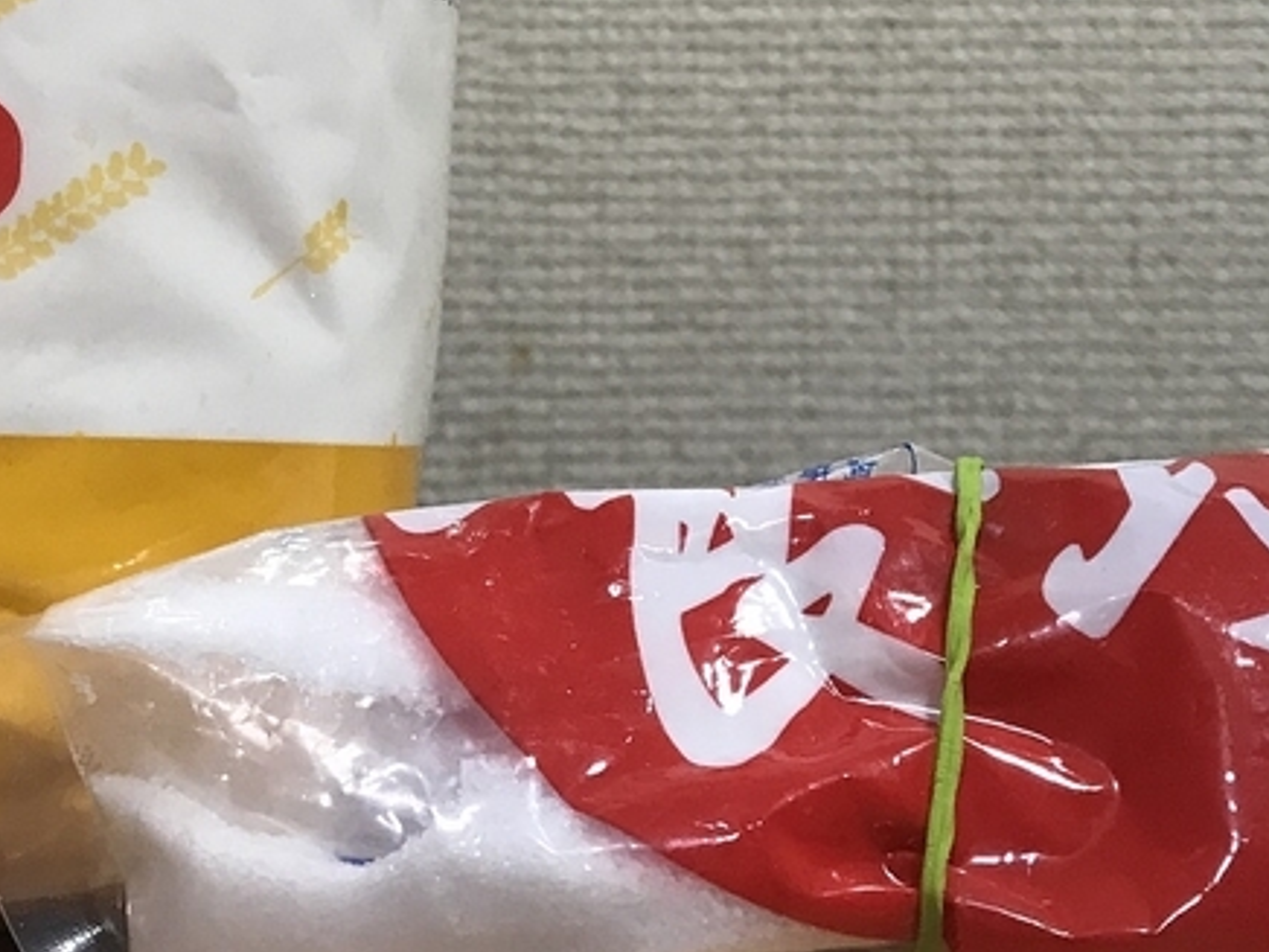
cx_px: 530
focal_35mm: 77
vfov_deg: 18.7
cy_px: 44
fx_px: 2823
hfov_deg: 25.3
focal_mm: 3.99
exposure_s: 1/25
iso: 32
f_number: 1.8
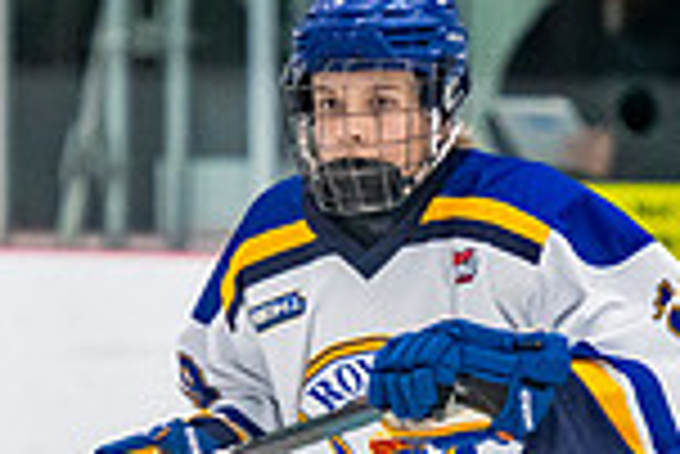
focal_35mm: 821
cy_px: 683
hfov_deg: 2.5
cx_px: 418
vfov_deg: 1.7
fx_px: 15522
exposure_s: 1/640
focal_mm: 160
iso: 2000
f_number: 3.2
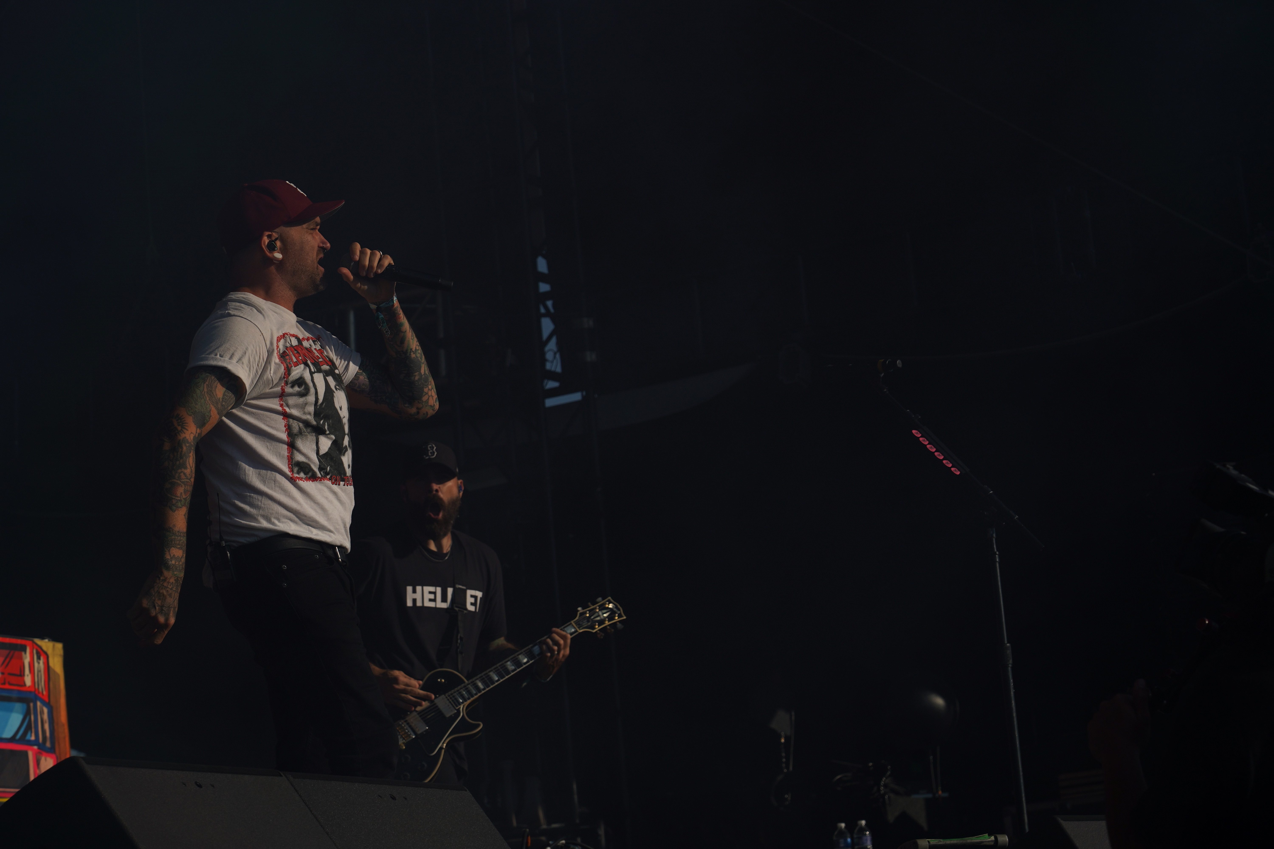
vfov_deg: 13.0
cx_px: 637
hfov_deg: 19.5
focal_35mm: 105
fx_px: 3716
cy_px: 424
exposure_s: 1/1000
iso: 100
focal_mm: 105
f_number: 8
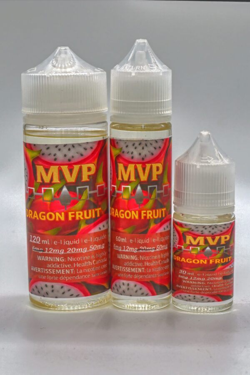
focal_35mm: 60
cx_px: 125
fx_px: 625
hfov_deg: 22.6
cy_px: 188
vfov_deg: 33.4
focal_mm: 40
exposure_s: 1/320
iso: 200
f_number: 9
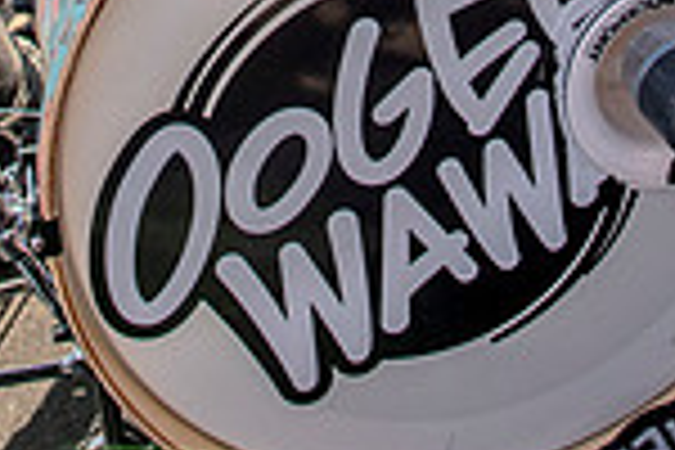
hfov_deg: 21.9
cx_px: 256
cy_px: -353
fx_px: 1744
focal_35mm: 93
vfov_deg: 13.3
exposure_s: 1/200
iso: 100
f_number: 8
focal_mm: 24
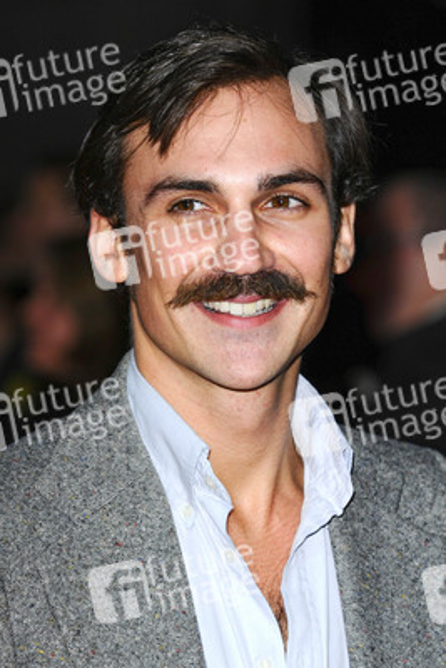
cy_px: 334
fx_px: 4038
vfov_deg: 9.5
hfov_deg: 6.3
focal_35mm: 218
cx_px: 223
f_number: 5.6
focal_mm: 145
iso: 320
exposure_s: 1/200
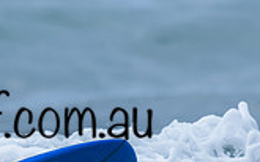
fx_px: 20266
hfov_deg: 0.7
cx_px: -14
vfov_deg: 0.5
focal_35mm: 2861
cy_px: 101
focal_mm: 800
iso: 640
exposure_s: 1/2000
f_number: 6.3
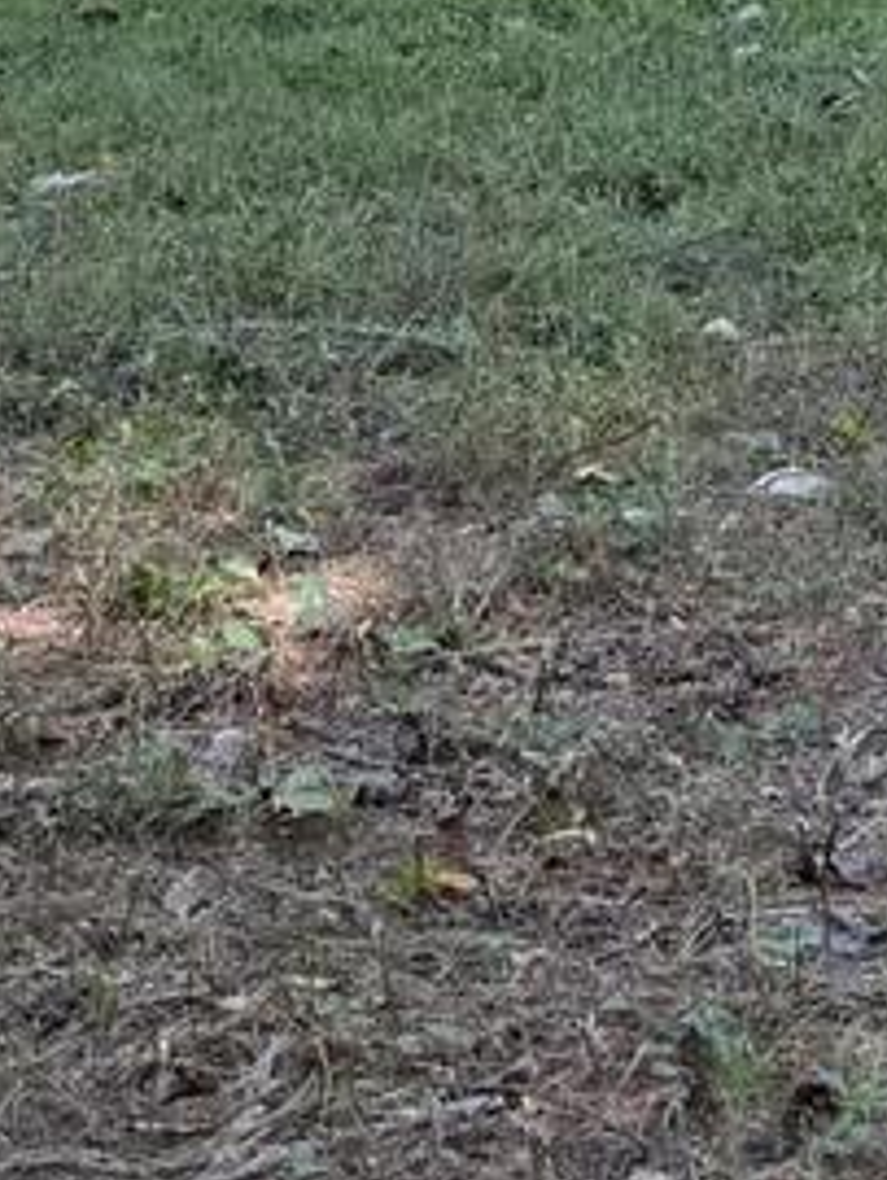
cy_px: -52
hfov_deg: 10.5
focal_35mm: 142
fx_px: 4844
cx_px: 572
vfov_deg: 13.7
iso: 80
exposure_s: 1/453
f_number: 1.78
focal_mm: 6.76
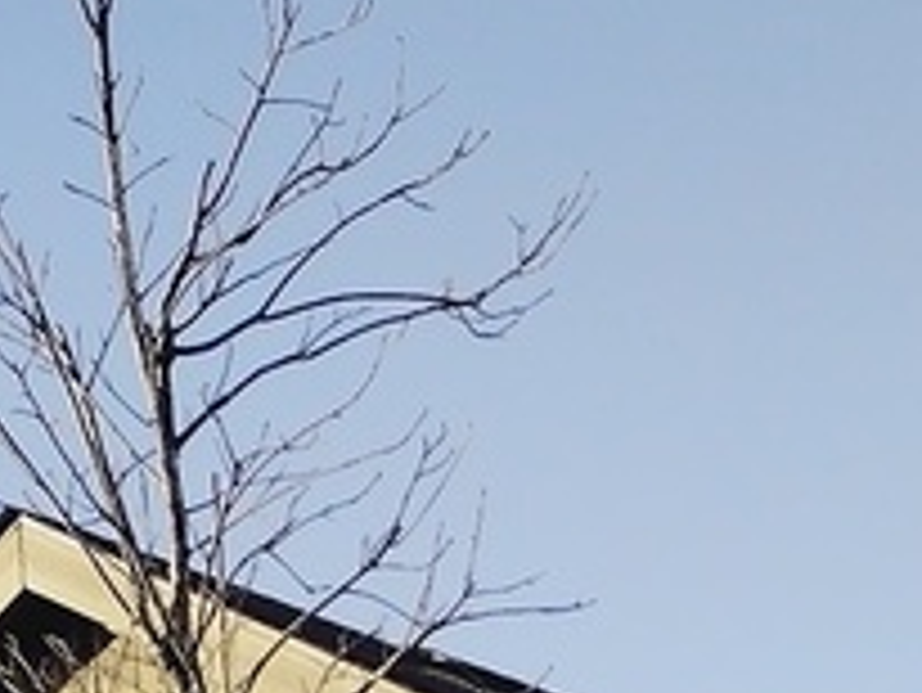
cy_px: 2236
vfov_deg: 8.4
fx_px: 3784
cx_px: 1385
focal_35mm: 142
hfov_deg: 13.1
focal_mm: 4.71
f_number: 1.7
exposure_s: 1/1219
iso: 100
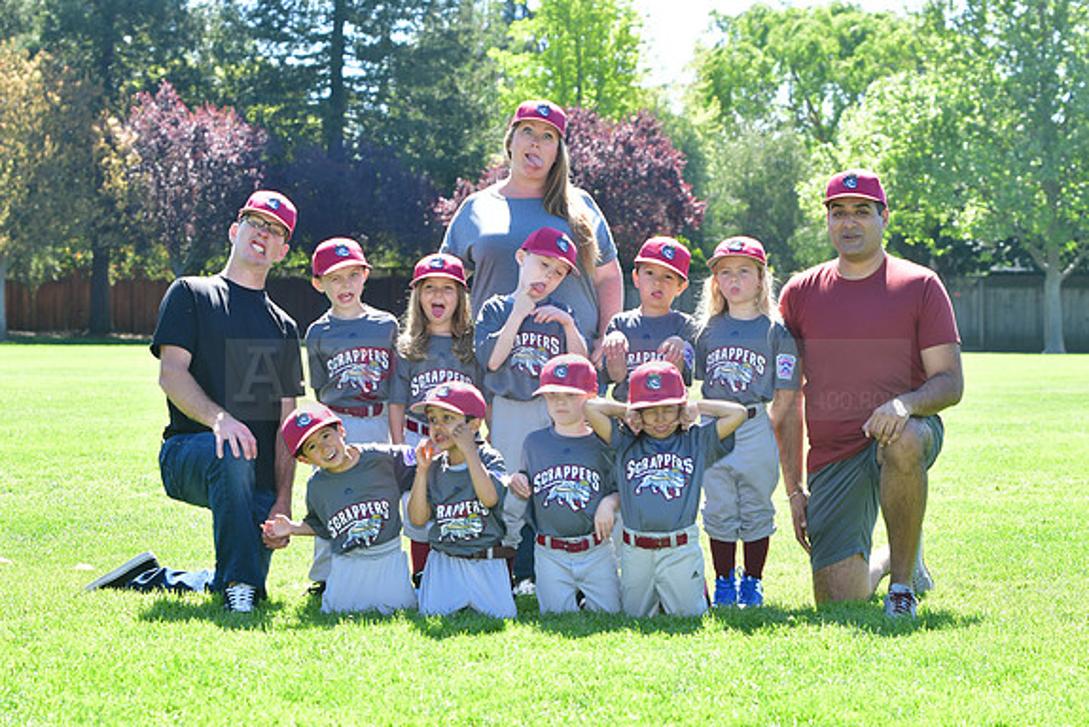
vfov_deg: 11.3
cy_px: 364
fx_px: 3662
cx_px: 544
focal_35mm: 121
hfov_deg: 16.9
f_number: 6.3
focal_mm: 80
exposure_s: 1/400
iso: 400
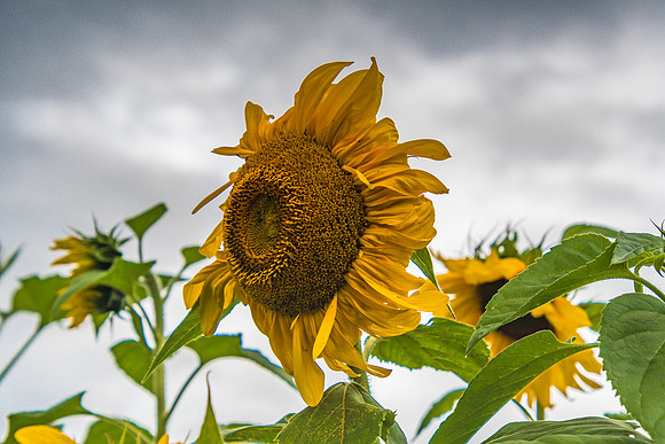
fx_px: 1940
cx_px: 332
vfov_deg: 13.0
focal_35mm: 105
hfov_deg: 19.5
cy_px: 222
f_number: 7.1
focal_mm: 70
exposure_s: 1/6
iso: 200
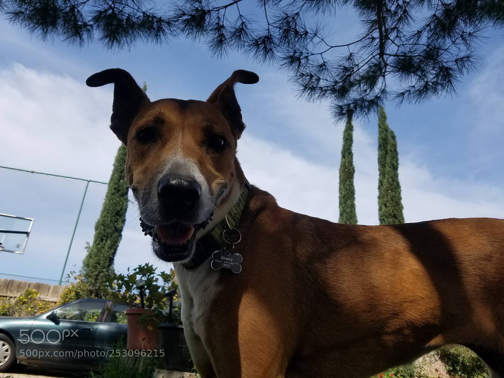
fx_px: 379
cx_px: 252
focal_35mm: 26
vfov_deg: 53.1
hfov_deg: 67.3
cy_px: 189
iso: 50
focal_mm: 4.2
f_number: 1.7
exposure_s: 1/2448
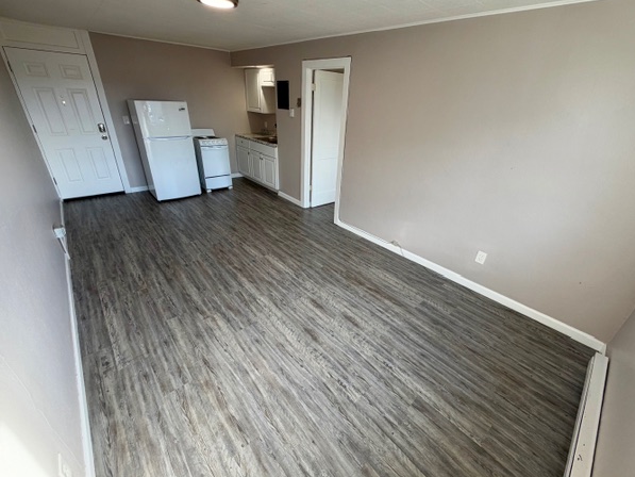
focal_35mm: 15
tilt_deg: -25.6
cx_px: 323
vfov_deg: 81.7
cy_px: 230
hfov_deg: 98.1
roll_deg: -1.9
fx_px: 275
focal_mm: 2.22
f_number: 2.2
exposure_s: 1/120
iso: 100
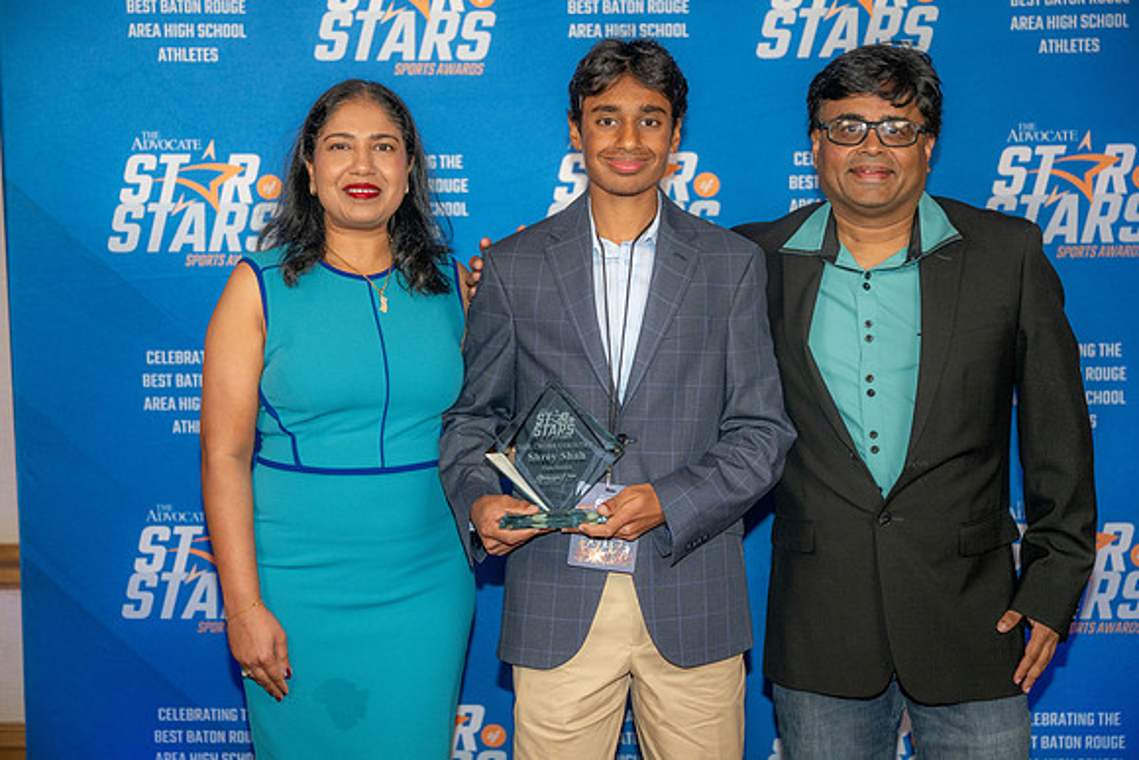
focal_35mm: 58
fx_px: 1835
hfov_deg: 34.5
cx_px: 570
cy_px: 380
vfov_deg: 23.4
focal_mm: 58
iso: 400
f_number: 3.2
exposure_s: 1/200
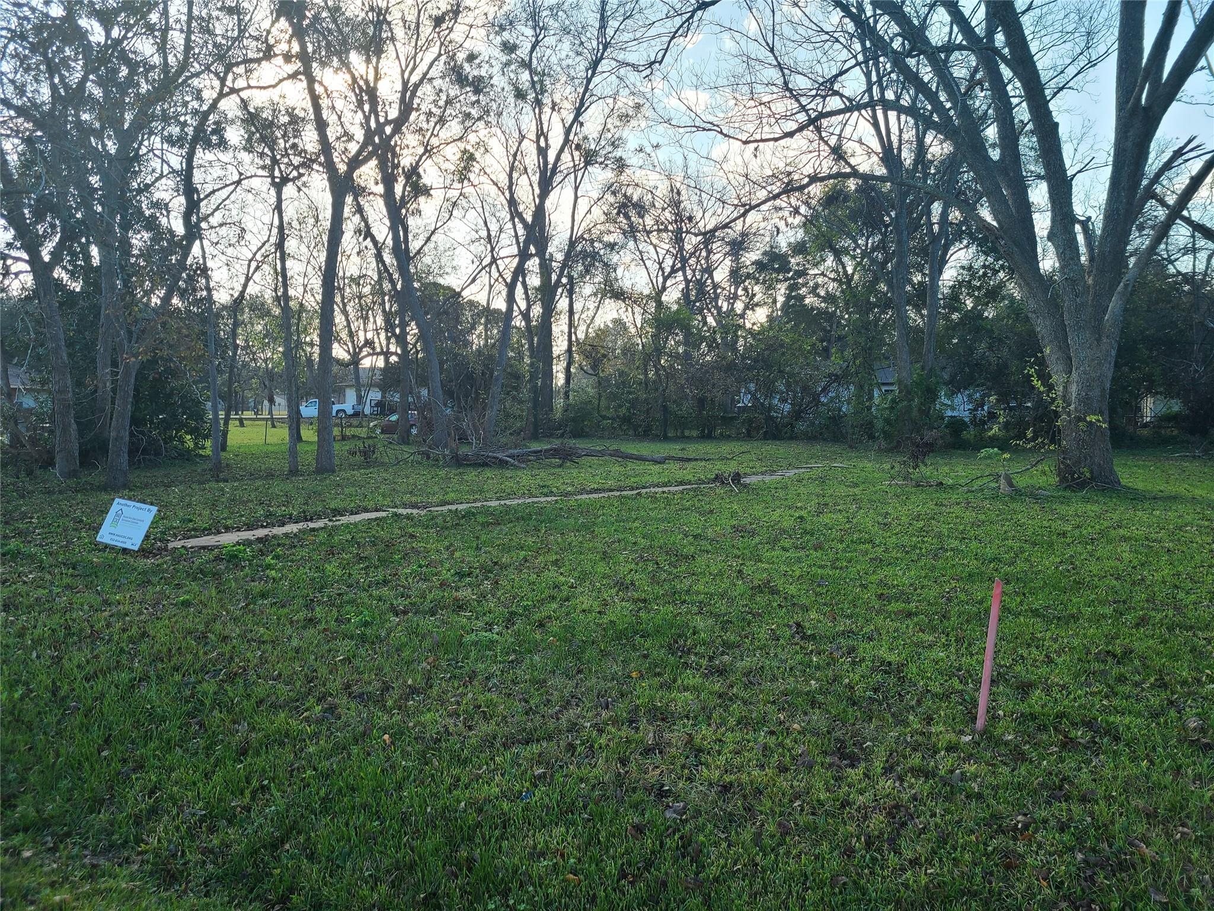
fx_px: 912
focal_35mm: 26
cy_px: 456
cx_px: 607
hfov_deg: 67.3
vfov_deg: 53.1
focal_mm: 5.4
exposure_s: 1/707
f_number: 1.8
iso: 40
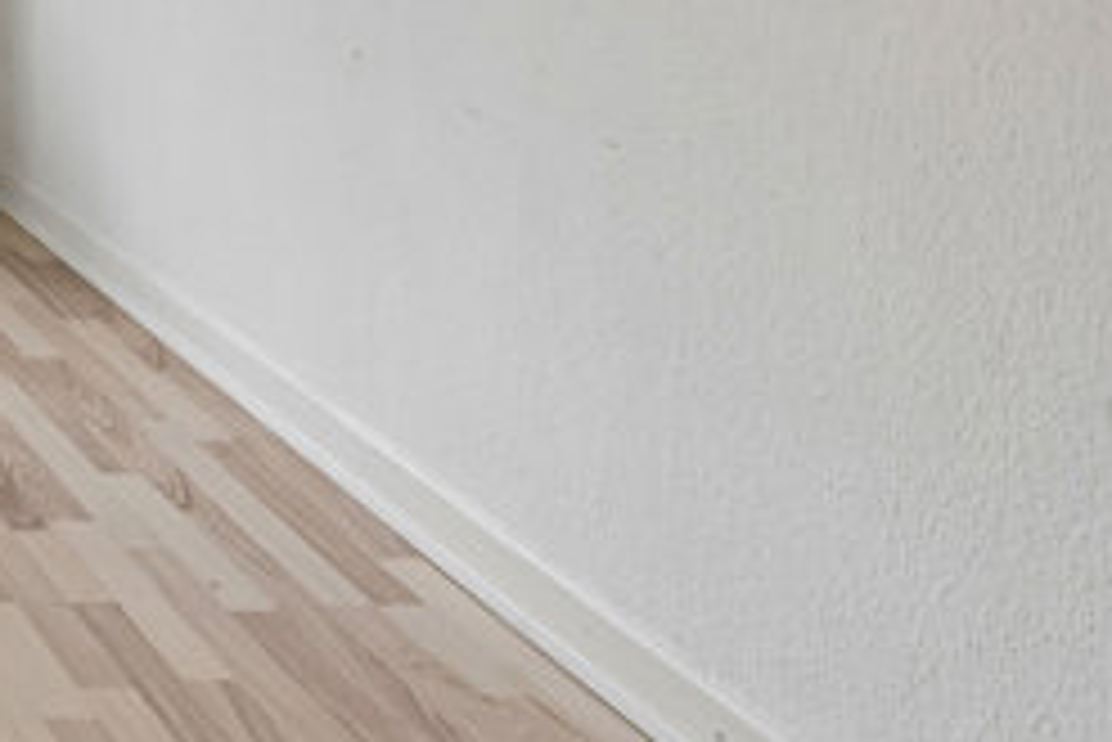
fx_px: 1700
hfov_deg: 25.3
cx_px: -635
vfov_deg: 21.7
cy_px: -277
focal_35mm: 55
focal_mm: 17
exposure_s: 1/8
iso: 400
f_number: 13
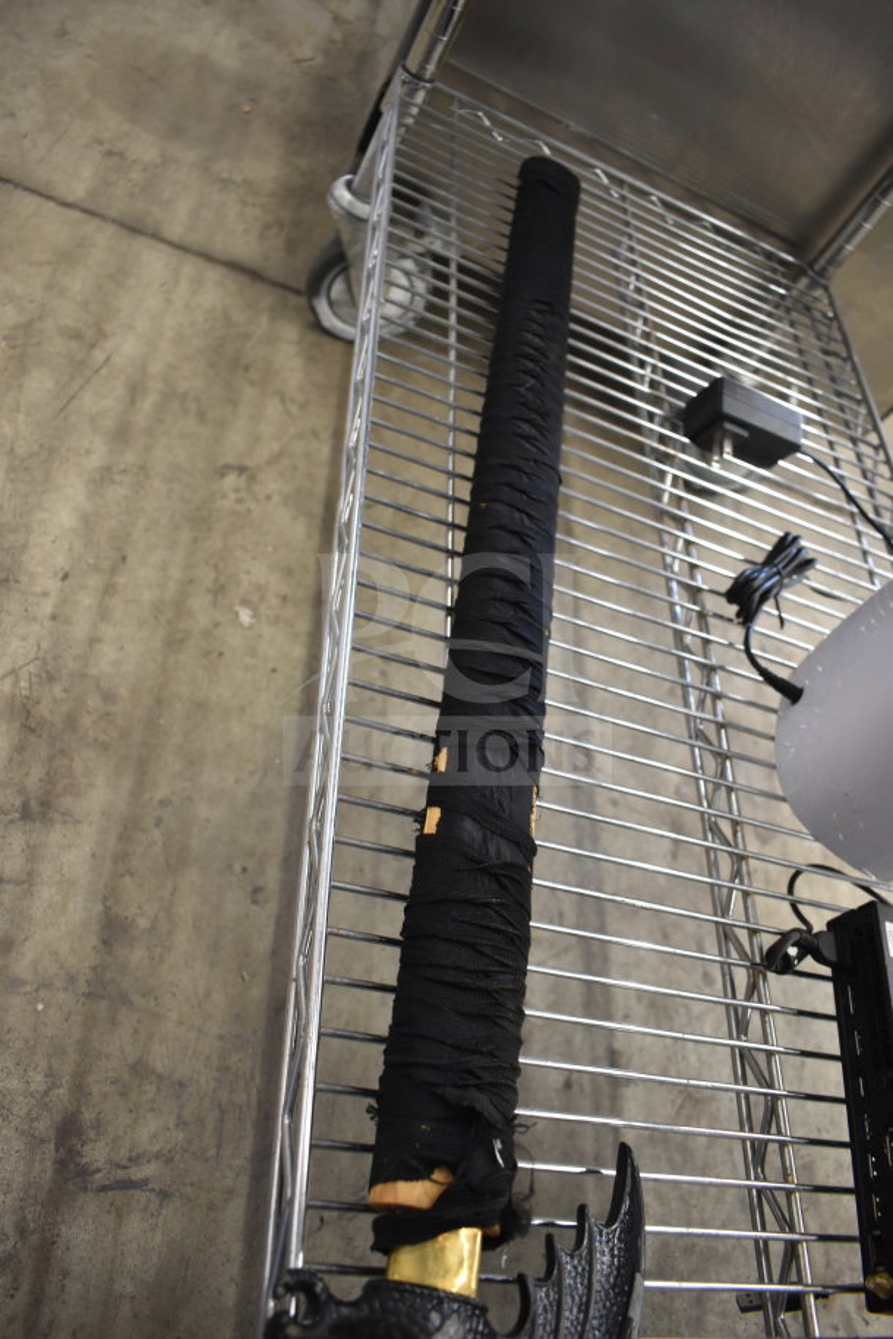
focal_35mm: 27
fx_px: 1005
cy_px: 670
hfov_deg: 47.9
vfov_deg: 67.4
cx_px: 446
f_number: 3.5
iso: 800
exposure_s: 1/30
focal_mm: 18
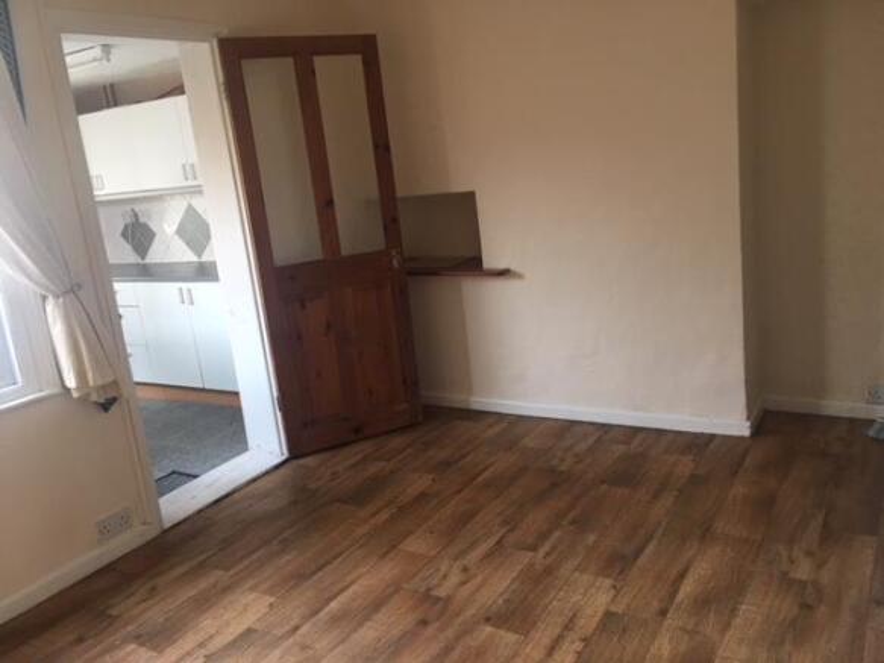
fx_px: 740
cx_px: 442
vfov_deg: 48.2
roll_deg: +7.0
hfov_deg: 61.7
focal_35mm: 29
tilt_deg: -13.1
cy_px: 332
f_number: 2.2
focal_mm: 4.15
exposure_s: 1/17
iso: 40
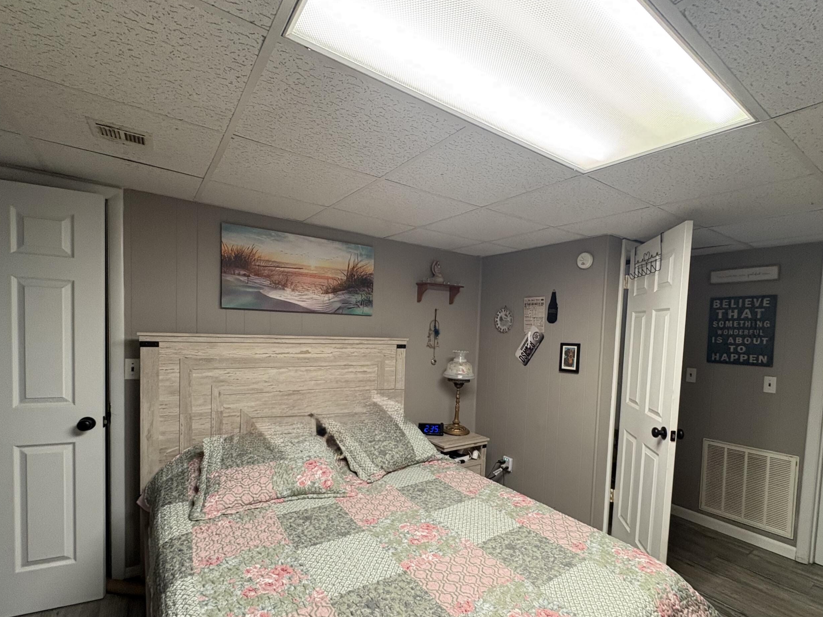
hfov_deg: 90.9
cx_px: 437
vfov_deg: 74.4
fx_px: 404
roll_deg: -1.2
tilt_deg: -2.6
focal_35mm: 17
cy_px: 350
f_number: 2.2
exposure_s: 1/60
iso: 320
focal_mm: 2.22
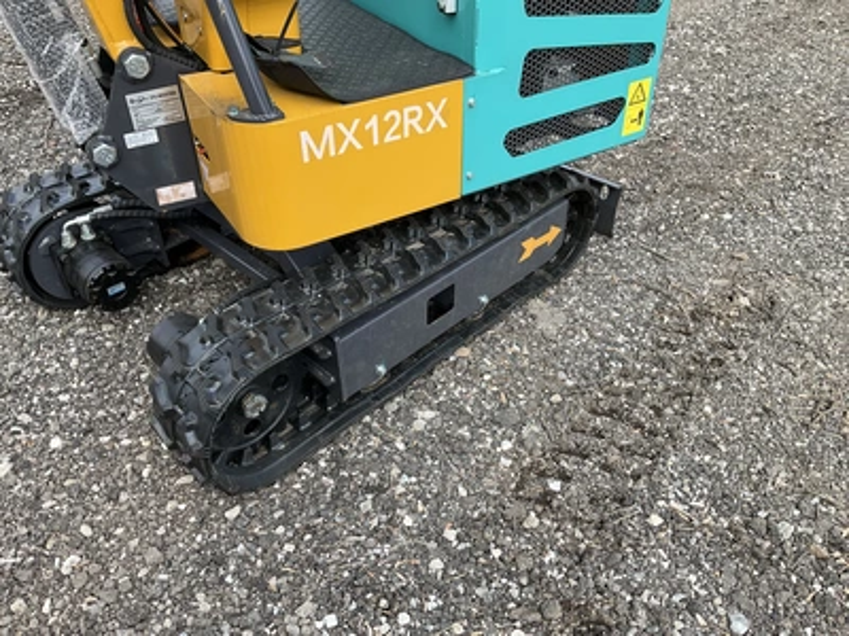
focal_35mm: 29
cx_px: 424
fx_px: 711
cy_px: 318
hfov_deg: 61.7
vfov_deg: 48.2
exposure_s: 1/574
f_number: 1.8
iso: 25
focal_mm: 3
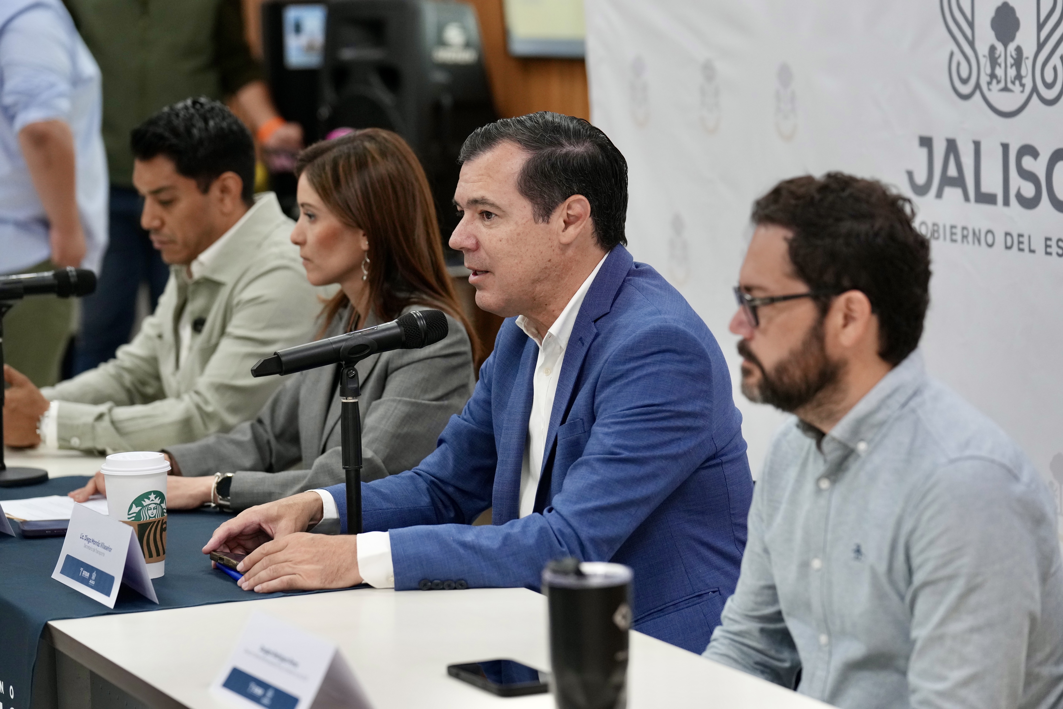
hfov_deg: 17.5
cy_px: 354
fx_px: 3454
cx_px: 532
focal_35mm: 117
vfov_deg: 11.7
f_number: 3.5
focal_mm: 117
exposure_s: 1/160
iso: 2000
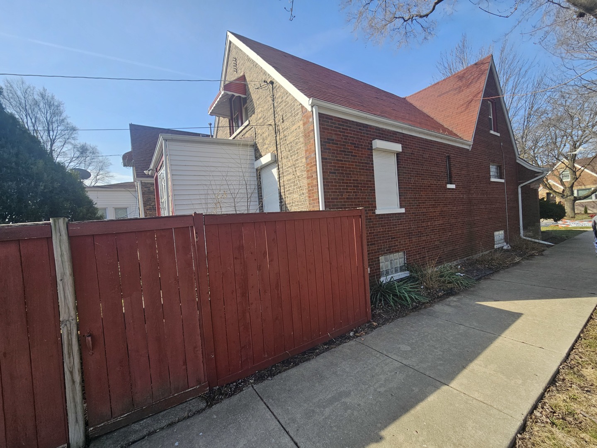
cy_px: 224
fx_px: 224
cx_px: 298
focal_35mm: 13
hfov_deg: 106.2
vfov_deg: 89.9
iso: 50
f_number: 2.2
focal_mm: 2.2
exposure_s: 1/1170
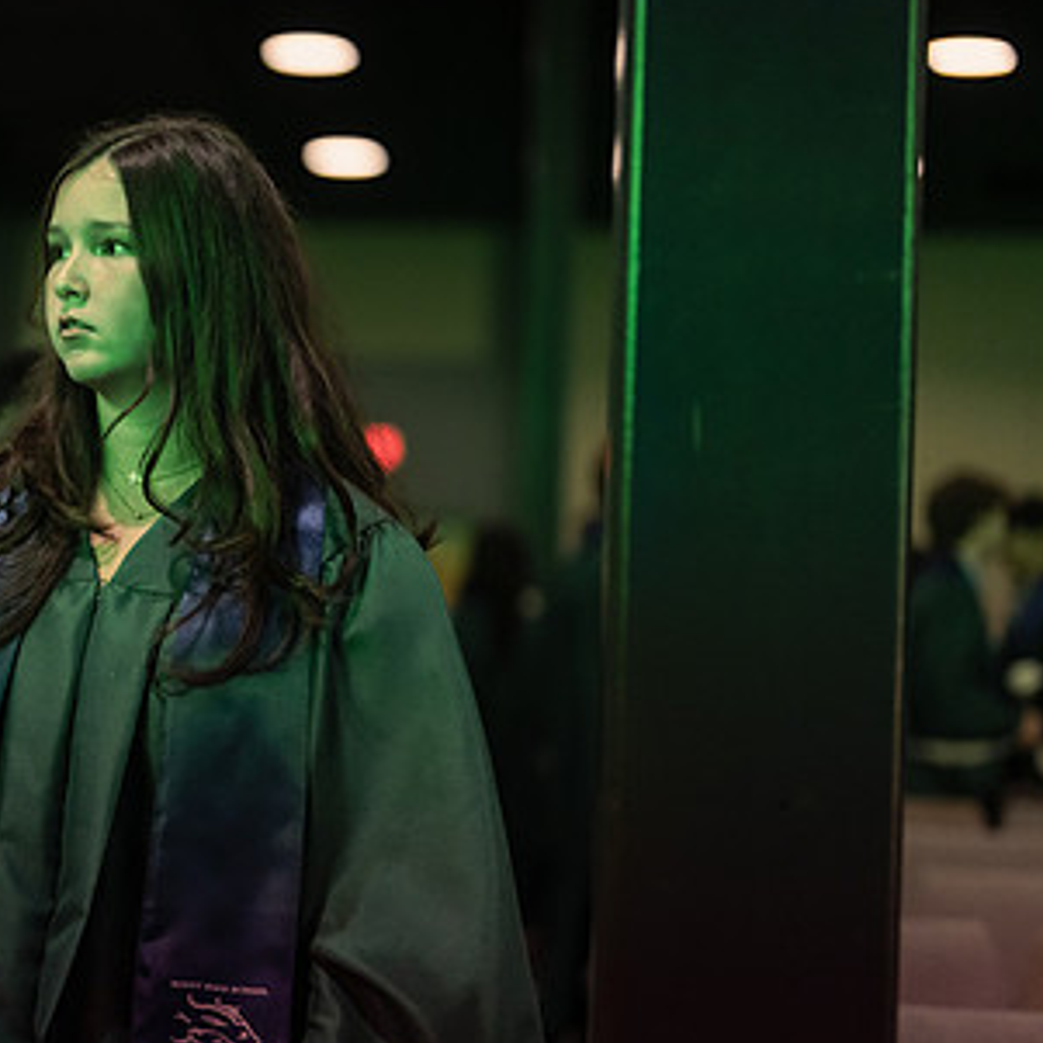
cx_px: 66
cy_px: 530
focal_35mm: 89
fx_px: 3034
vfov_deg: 19.5
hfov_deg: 19.1
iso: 1250
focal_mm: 50
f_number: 1.2
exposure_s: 1/500
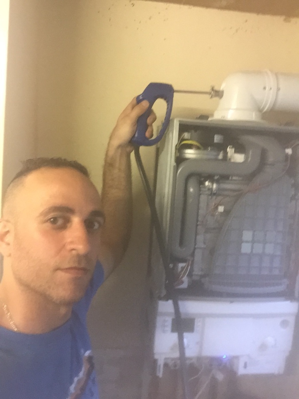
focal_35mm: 31
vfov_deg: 58.4
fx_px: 357
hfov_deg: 45.4
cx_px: 150
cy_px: 200
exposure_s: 1/30
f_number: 2.2
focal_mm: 2.65
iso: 200
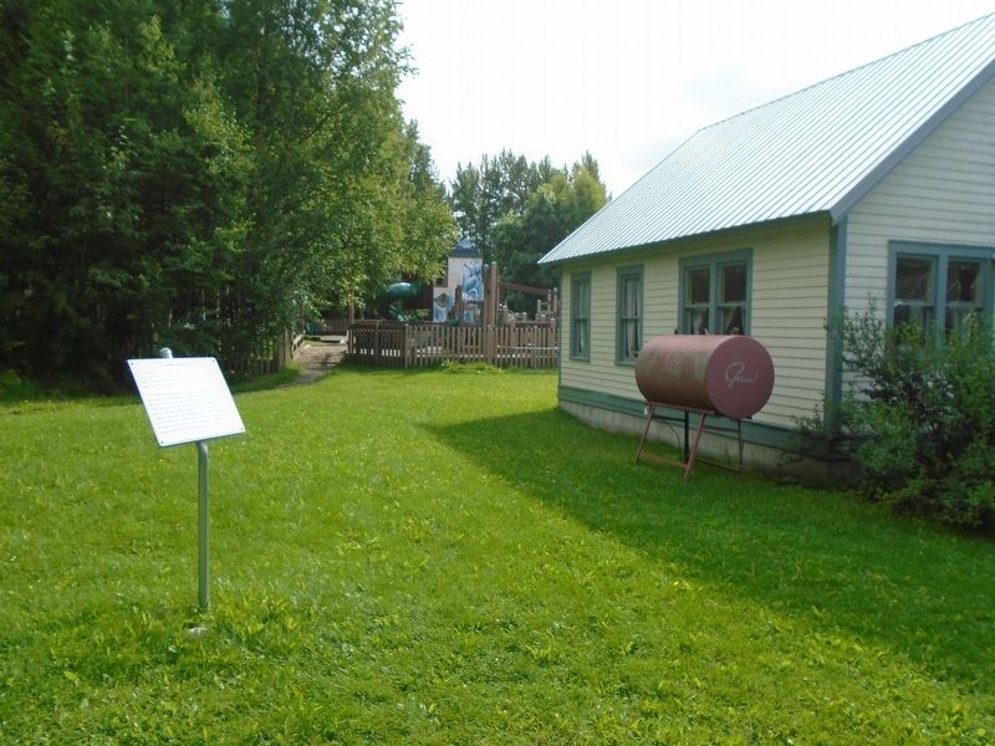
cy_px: 373
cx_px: 498
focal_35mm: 26
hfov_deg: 67.3
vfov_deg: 53.1
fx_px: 747
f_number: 3.2
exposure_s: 1/500
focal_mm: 4.6
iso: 100
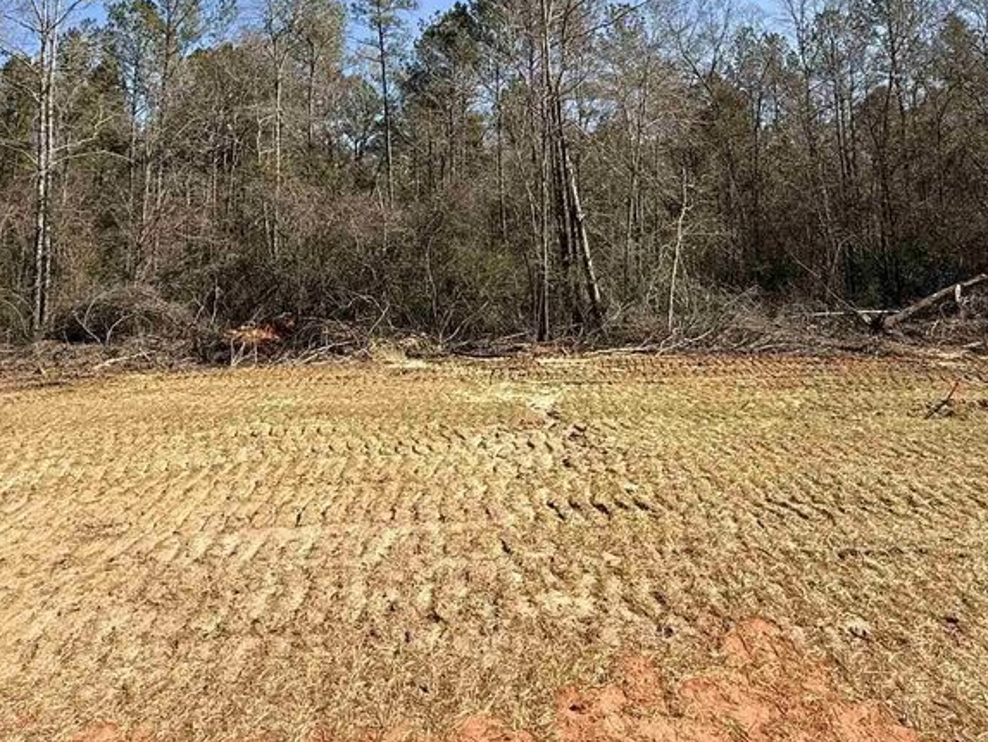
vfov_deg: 51.3
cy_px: 141
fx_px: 714
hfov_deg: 69.4
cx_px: 514
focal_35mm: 25
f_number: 2.2
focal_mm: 2.22
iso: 50
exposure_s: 1/1399
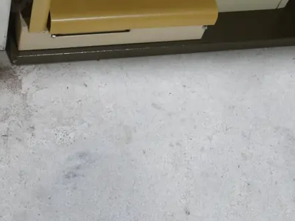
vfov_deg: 16.8
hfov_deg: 22.6
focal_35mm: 85
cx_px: 50
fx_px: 725
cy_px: -33
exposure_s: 1/60
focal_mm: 17
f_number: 4
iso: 320
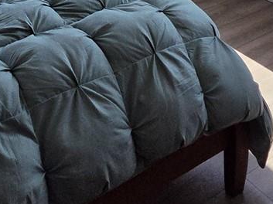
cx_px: 70
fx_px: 465
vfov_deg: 18.0
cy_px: -193
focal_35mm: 59
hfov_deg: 32.2
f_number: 2.2
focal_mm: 2.2
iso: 100
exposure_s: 1/1650
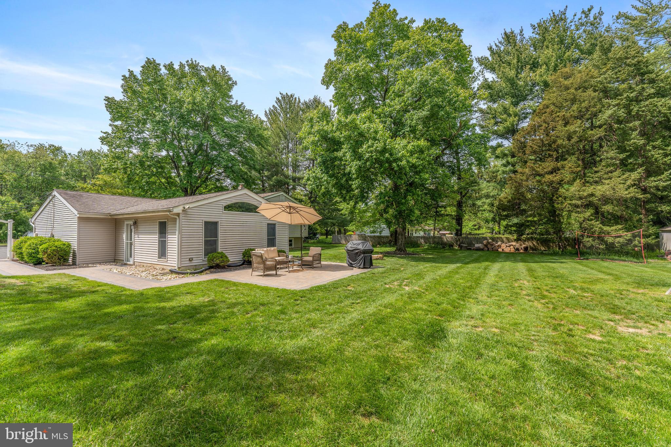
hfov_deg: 104.3
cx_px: 336
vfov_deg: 81.2
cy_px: 224
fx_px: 261
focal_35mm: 14
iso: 100
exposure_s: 1/125
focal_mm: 14
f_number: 8
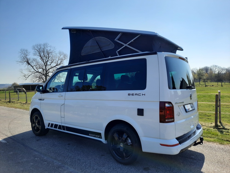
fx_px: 166
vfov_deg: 54.9
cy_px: 86
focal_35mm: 25
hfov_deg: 69.4
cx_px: 115
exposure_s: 1/1107
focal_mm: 4.6
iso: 32
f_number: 2
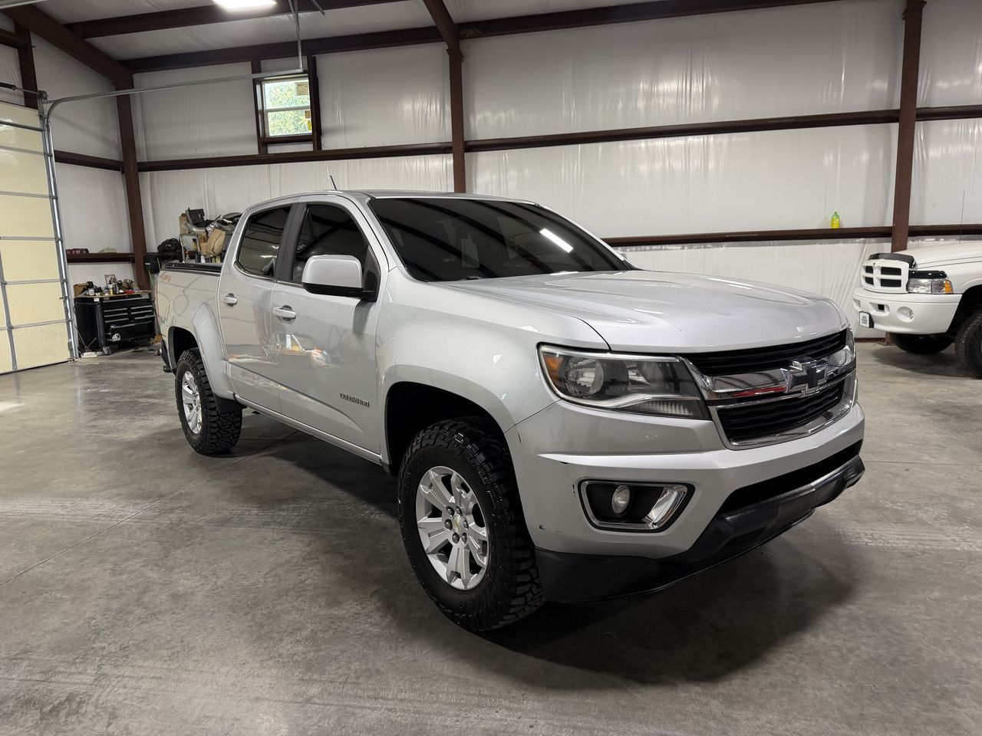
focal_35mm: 24
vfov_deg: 56.8
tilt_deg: -8.8
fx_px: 681
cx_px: 491
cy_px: 368
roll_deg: +3.6
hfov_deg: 71.6
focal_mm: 6.76
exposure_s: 1/60
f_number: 1.78
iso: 160
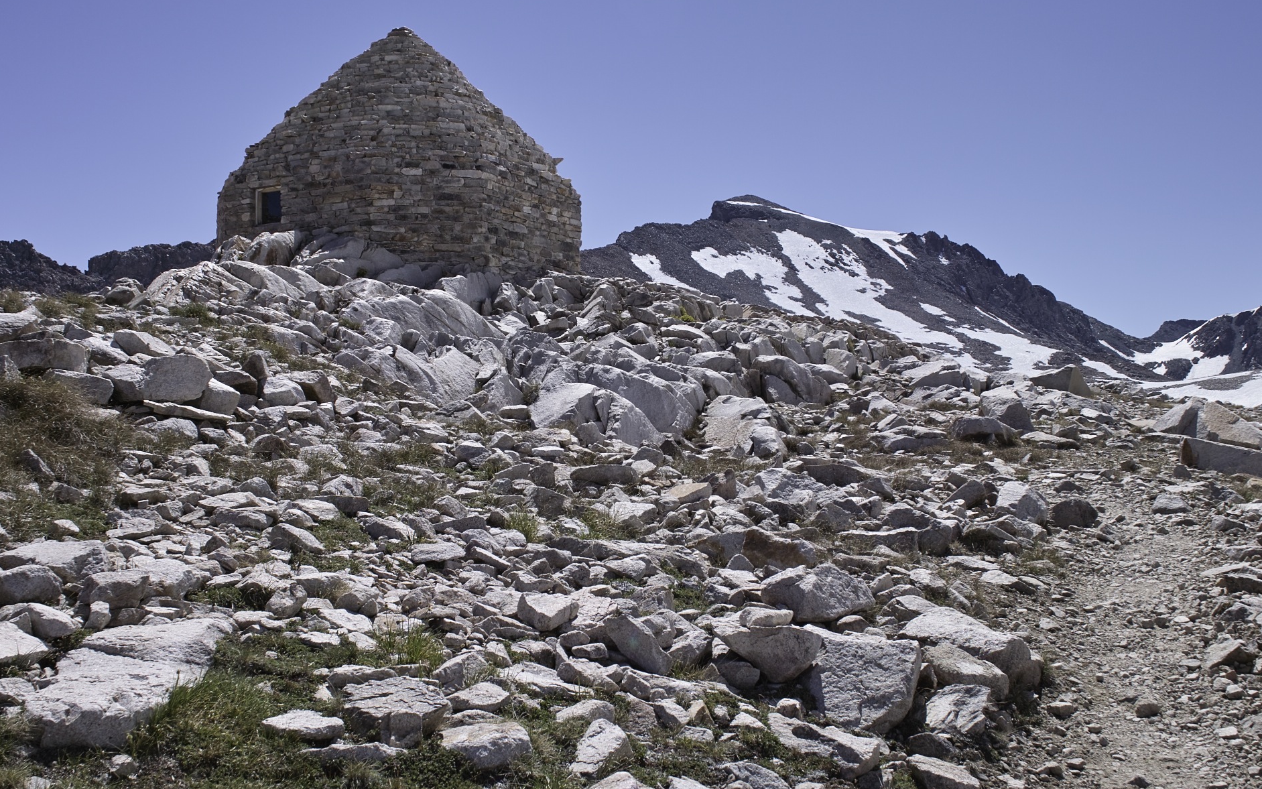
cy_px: 368
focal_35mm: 40
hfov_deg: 49.3
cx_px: 637
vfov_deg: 32.0
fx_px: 1376
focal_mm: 16.6
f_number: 8
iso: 100
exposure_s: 1/200
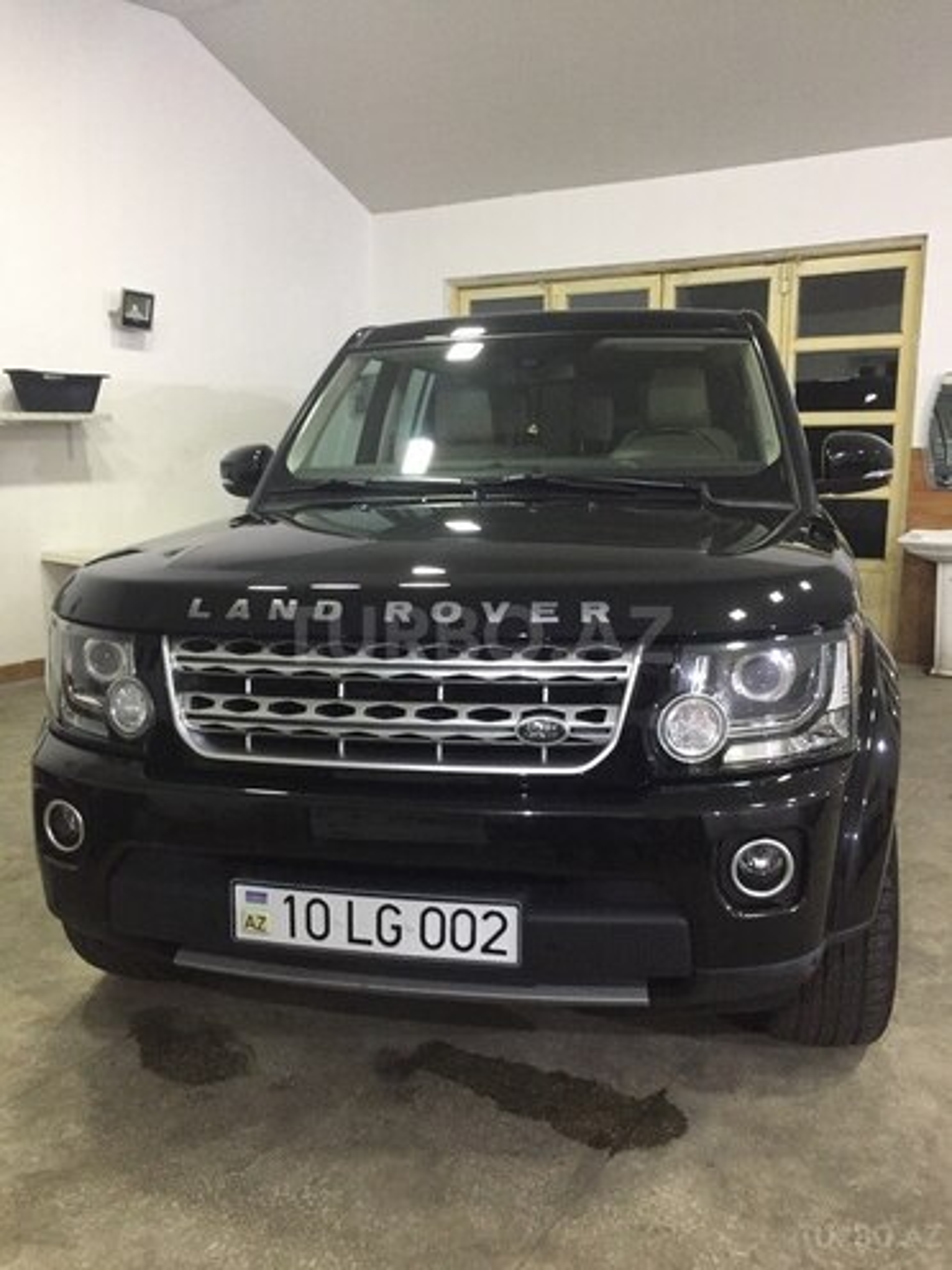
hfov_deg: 48.2
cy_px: 635
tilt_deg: -9.8
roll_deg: -0.6
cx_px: 476
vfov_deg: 61.7
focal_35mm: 29
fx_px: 1063
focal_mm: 4.15
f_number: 2.2
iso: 250
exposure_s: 1/33
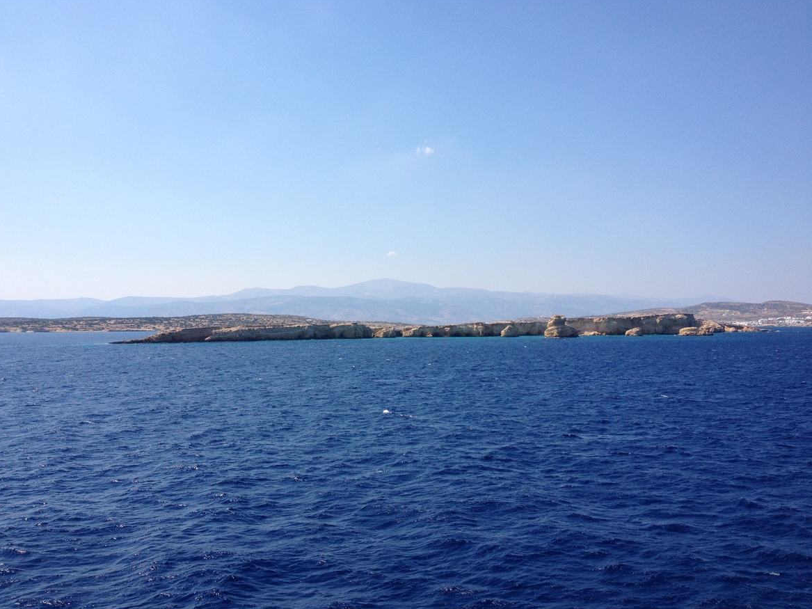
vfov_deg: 39.7
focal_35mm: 36
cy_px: 305
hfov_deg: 51.4
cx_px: 400
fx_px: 844
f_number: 2.4
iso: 50
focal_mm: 4.28
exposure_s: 1/2045
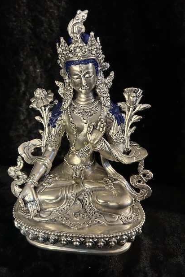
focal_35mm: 28
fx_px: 216
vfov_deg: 65.5
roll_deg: -1.3
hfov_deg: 46.3
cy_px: 140
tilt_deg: -23.5
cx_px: 80
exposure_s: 1/33
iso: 400
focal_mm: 5.7
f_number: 1.5
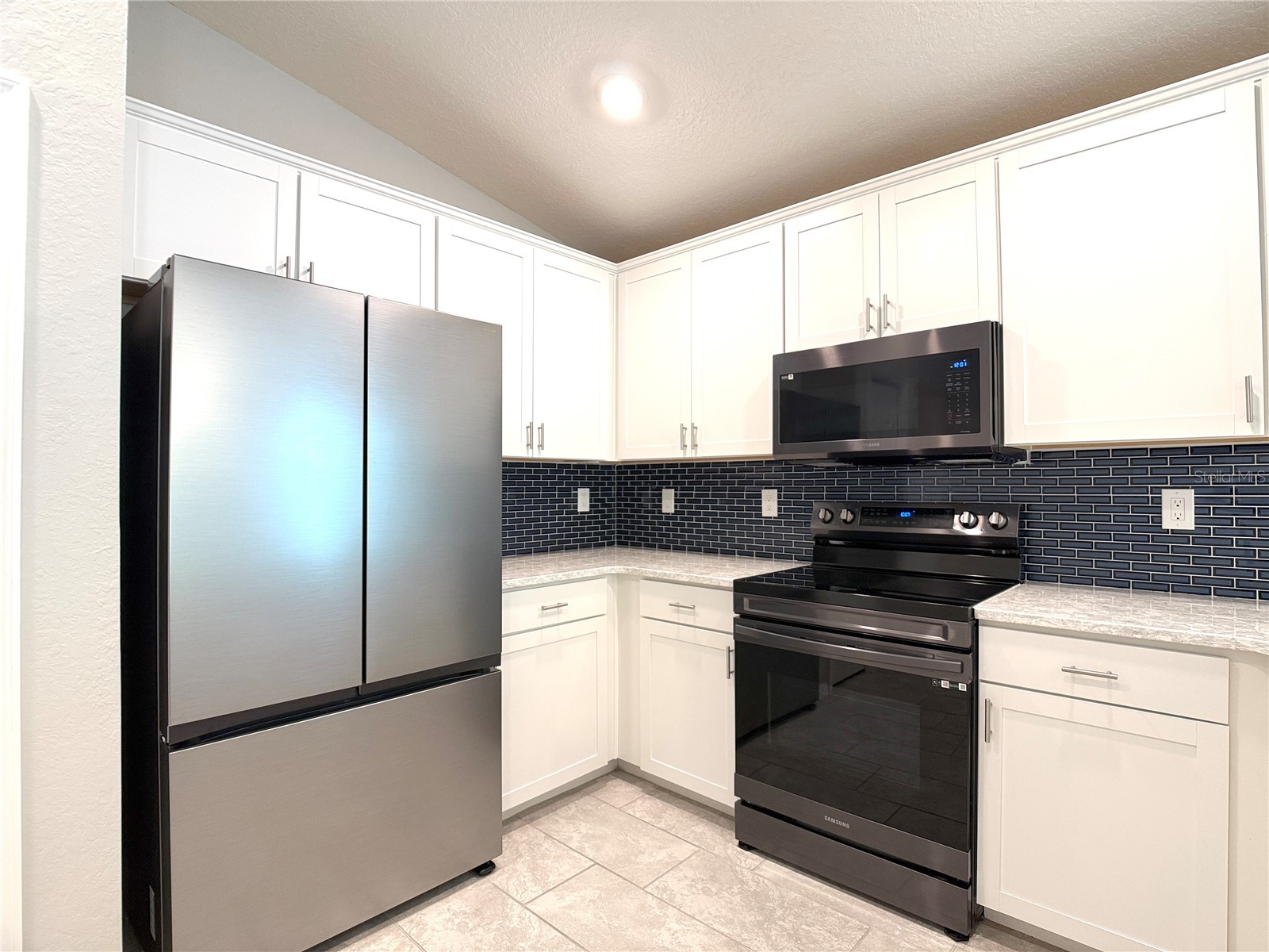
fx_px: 880
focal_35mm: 24
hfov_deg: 71.6
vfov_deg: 56.8
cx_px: 634
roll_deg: +0.0
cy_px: 476
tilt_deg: +1.2
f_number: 1.78
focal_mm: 6.76
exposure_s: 1/120
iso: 200
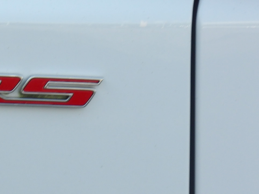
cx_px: -83
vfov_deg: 1.5
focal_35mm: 983
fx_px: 7356
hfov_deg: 2.0
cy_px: 75
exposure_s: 1/141
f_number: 4.2
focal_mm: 65.2
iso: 100
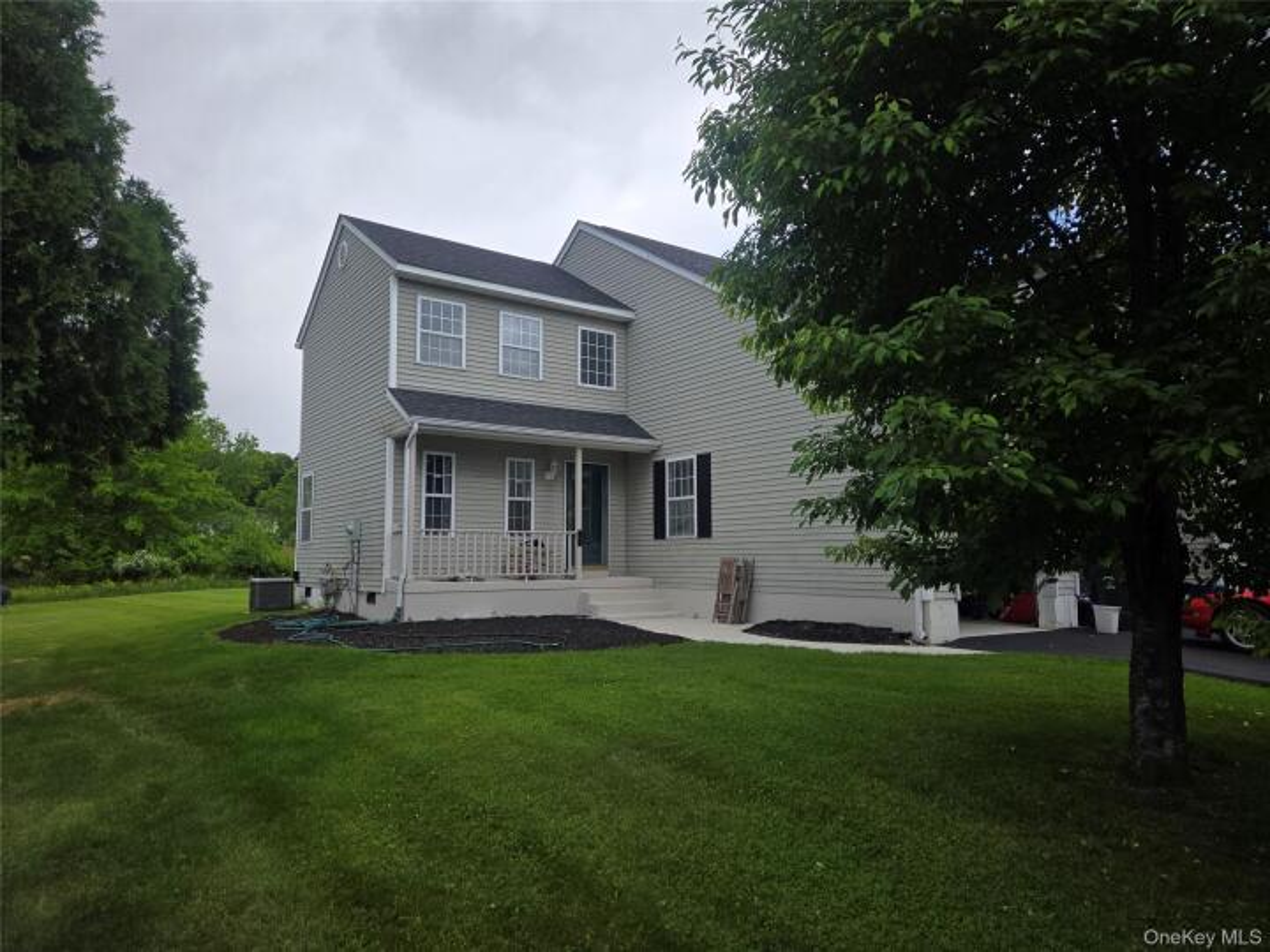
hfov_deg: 73.9
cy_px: 476
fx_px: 844
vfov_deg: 58.9
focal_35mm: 23
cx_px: 635
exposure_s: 1/1102
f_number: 1.8
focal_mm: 5.4
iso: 25
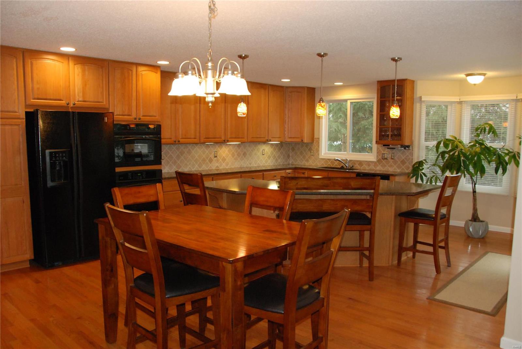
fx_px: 392
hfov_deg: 67.3
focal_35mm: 27
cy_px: 174
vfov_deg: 48.0
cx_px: 261
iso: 1250
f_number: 5.6
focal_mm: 18
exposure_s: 1/60
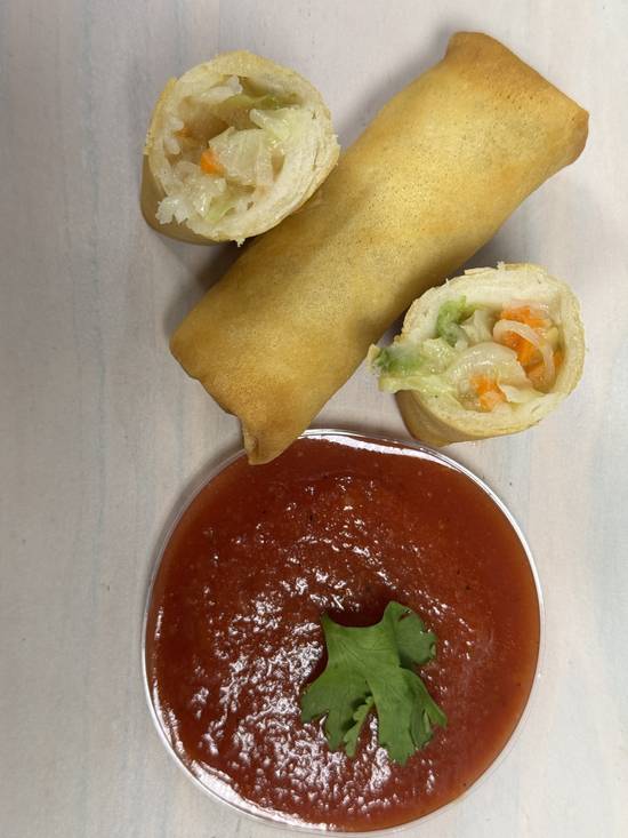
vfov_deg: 39.7
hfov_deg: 30.3
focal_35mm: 48
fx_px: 1161
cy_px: 419
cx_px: 314
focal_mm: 6.76
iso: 100
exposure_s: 1/77
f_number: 1.78
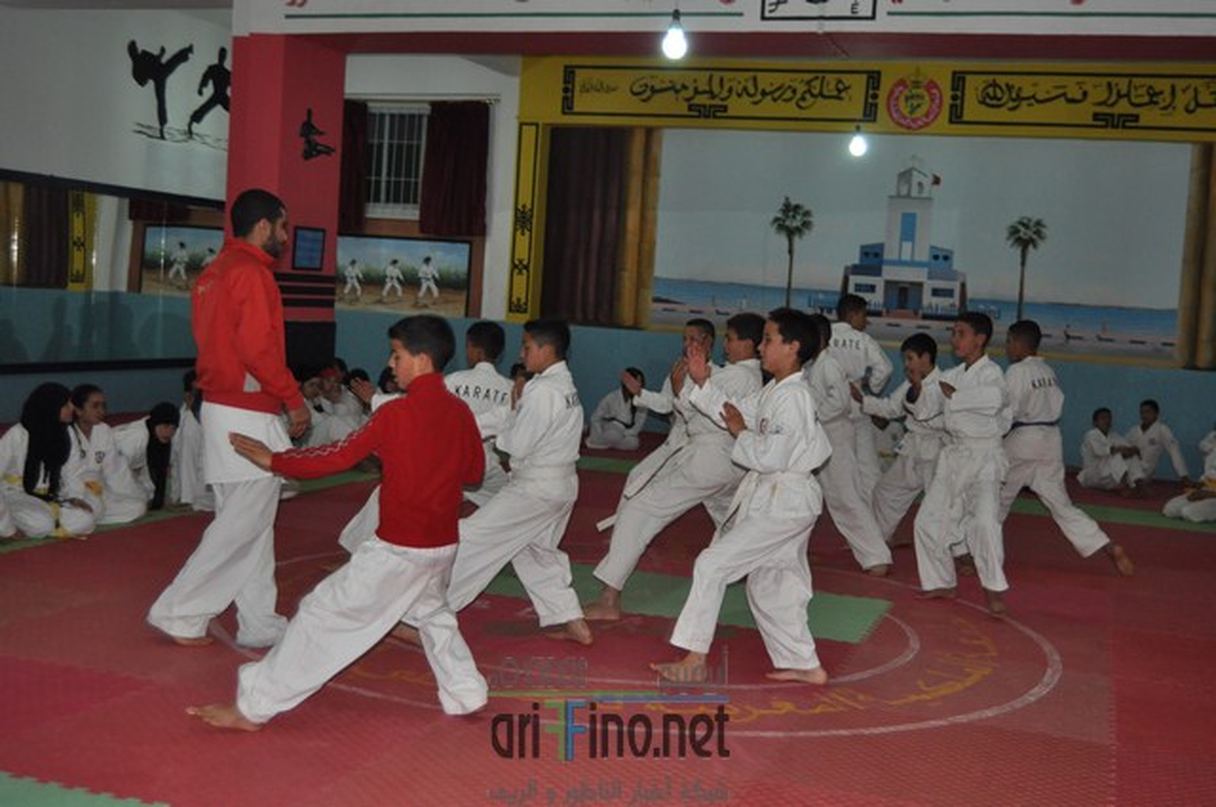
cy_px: 404
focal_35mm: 45
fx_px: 1518
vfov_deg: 29.8
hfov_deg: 43.7
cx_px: 608
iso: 800
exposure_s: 1/60
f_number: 4.2
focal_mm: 30
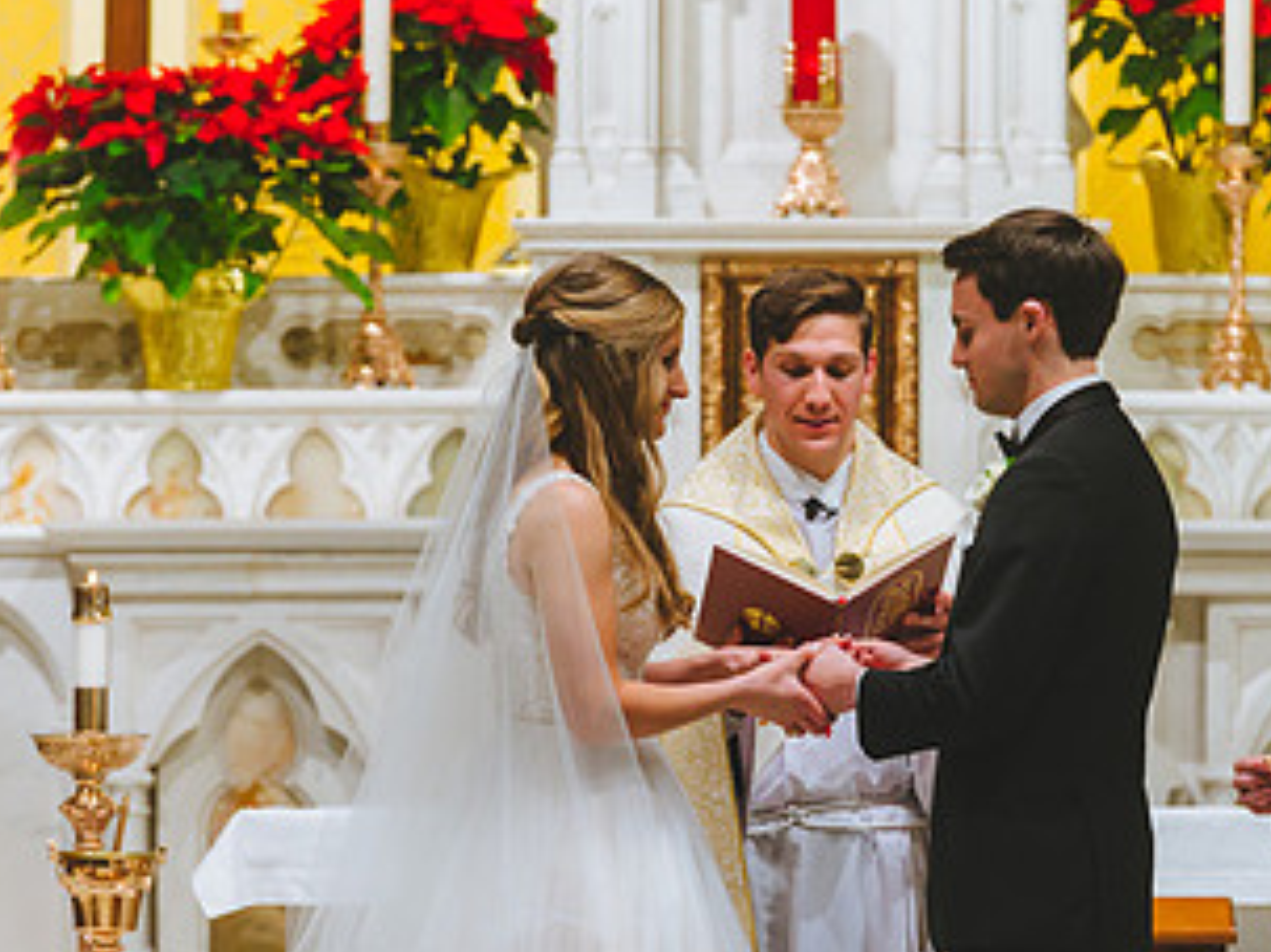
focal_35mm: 368
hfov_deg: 5.4
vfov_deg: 4.0
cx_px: 797
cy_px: 767
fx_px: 13507
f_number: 3.5
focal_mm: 200
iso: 2500
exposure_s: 1/200
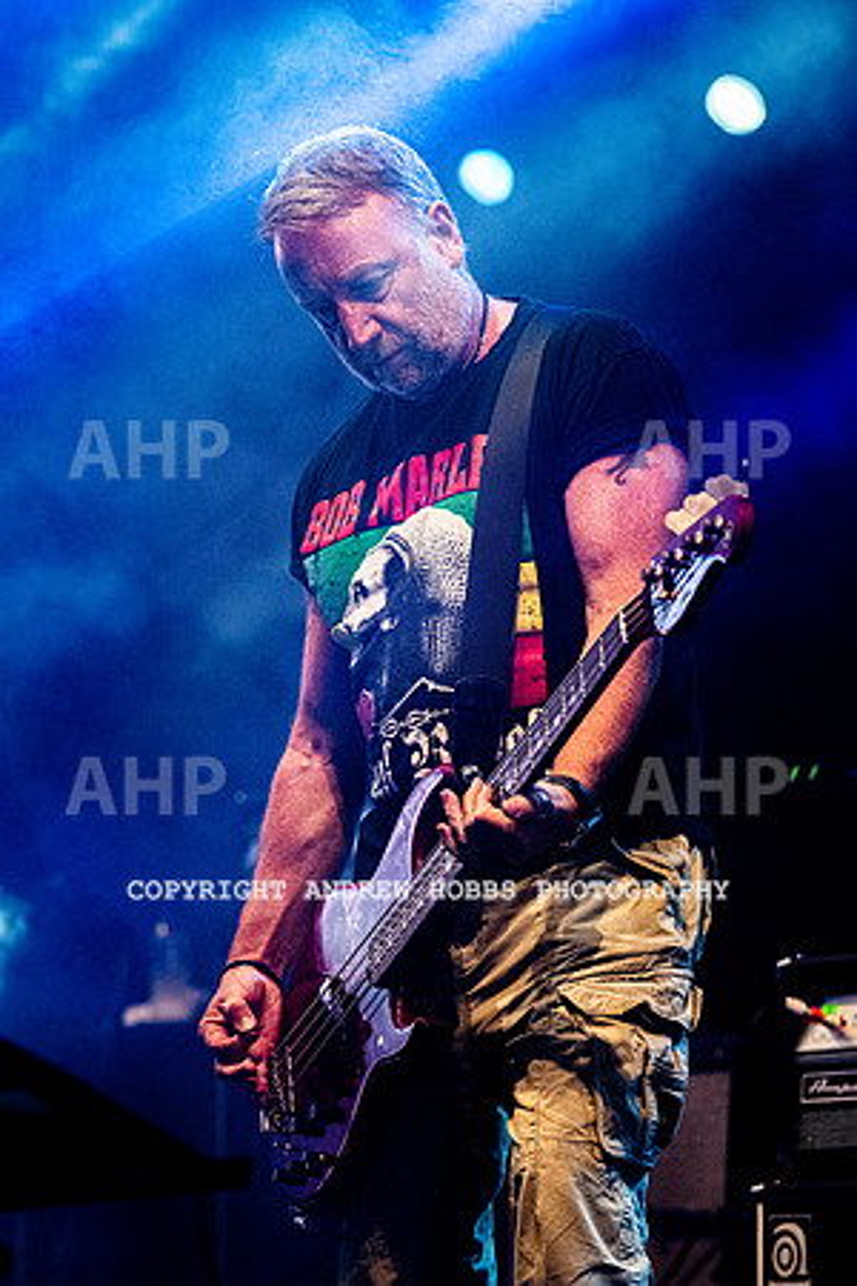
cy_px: 643
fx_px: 6427
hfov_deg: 7.6
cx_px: 428
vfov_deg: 11.4
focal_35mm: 180
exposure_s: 1/1000
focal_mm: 180
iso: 4000
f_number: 5
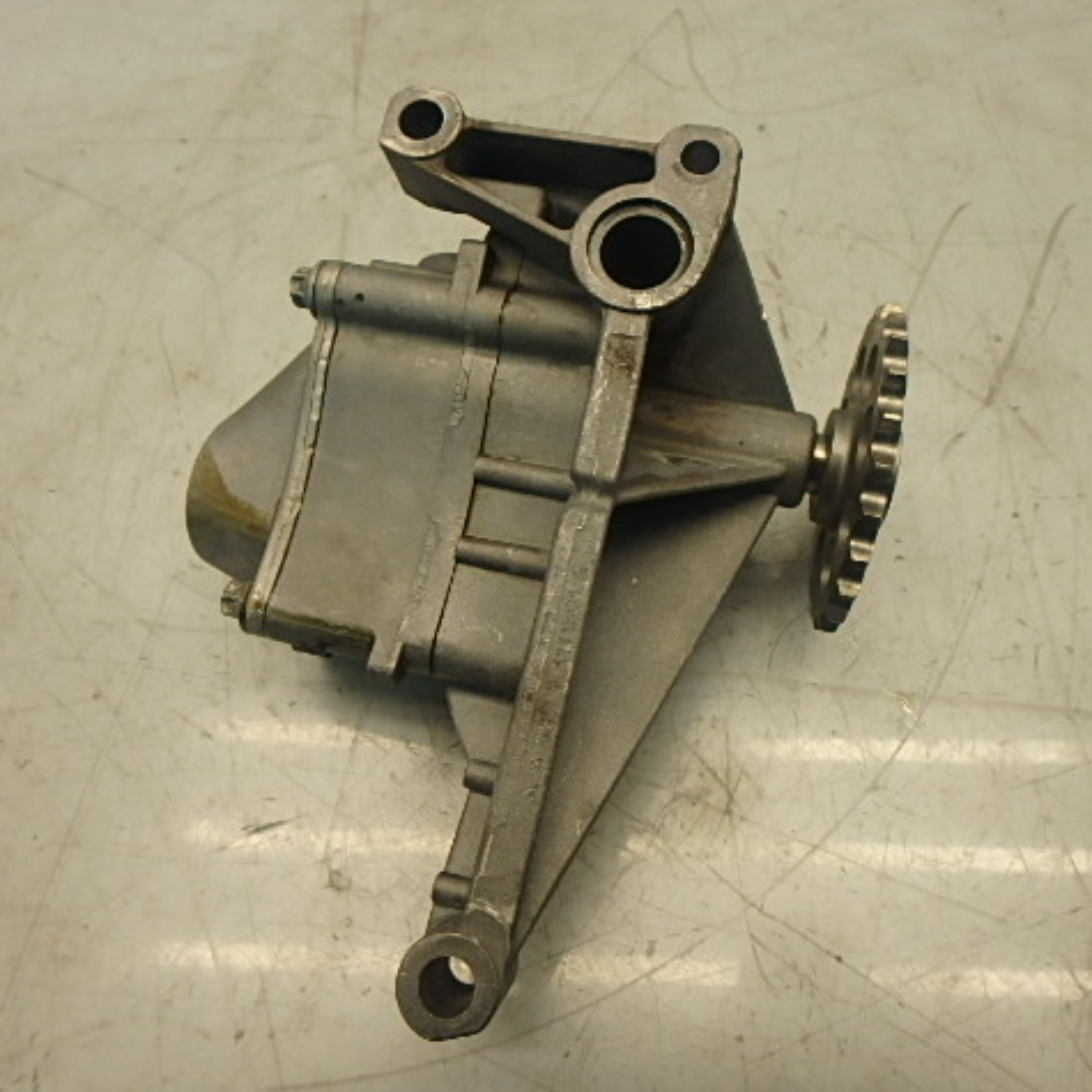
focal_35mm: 25
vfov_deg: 62.9
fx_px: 892
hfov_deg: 62.8
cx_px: 598
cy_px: 545
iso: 200
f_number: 3.5
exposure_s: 1/60
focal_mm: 3.7
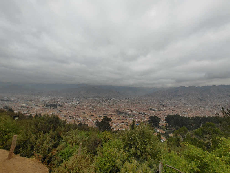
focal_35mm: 15
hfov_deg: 98.2
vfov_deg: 81.8
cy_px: 86
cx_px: 115
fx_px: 100
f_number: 1.9
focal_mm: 1.78
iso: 50
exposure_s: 1/855
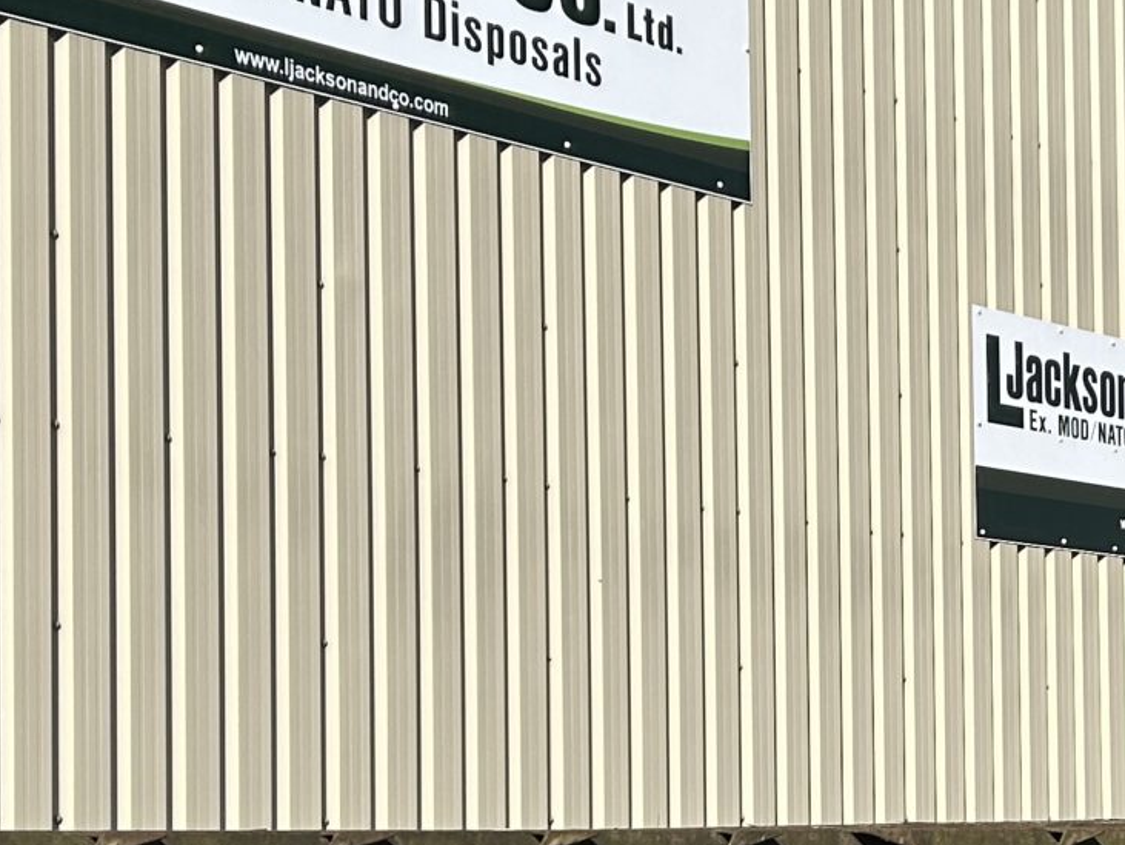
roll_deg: +0.2
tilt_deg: +4.3
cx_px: 1016
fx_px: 2959
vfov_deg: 16.1
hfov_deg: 21.1
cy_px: 757
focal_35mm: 91
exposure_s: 1/5882
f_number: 1.5
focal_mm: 5.7
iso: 50
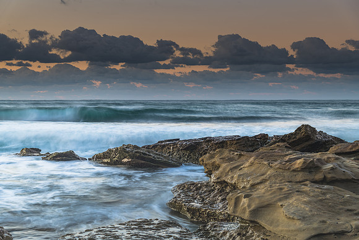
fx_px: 654
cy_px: 120
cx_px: 180
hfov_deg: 30.7
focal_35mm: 66
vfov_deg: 20.8
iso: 31
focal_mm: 65
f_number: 7.1
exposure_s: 1.3
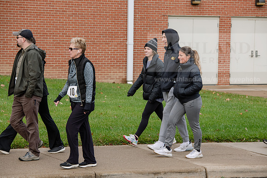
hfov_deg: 15.8
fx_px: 964
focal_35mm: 130
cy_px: 89
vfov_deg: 10.6
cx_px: 134
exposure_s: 1/400
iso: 640
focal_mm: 130
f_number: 6.3
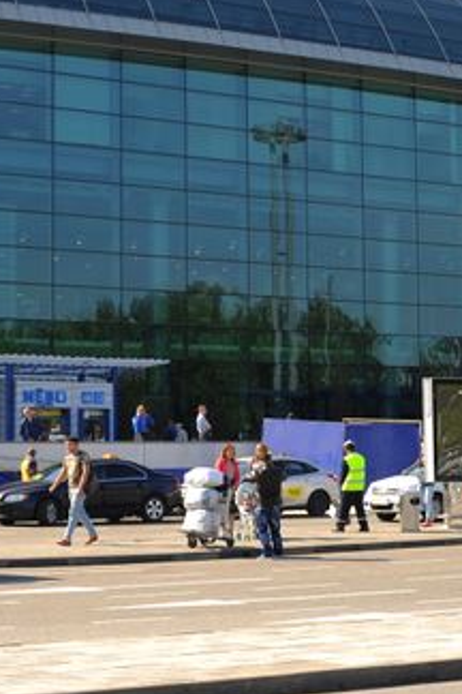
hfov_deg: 12.6
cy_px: 246
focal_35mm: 108
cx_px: 338
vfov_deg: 18.9
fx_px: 2079
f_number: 5.6
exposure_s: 1/500
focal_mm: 50
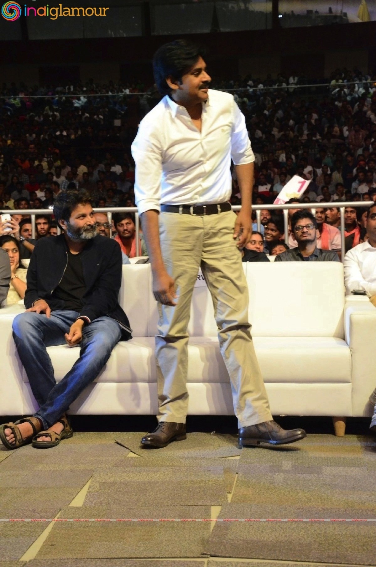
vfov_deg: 33.5
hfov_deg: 22.5
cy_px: 284
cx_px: 188
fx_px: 944
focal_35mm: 60
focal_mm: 40
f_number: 5.6
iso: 5000
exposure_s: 1/100
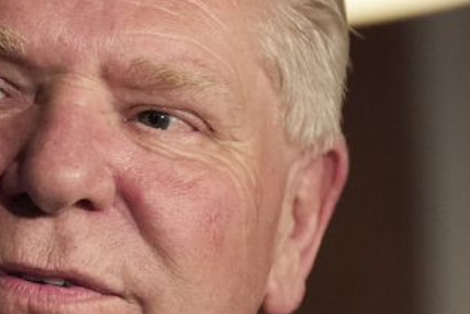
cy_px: 213
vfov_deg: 2.5
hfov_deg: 3.7
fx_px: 7275
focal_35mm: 557
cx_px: -170
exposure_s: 1/640
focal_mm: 163
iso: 3200
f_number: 2.8
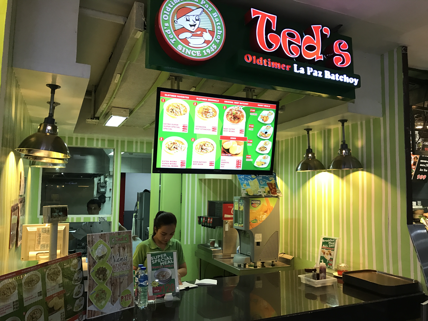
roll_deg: -0.8
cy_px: 160
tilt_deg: +4.8
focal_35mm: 28
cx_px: 214
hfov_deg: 63.4
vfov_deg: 49.7
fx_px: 346
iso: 40
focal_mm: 3.99
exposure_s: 1/20
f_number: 1.8
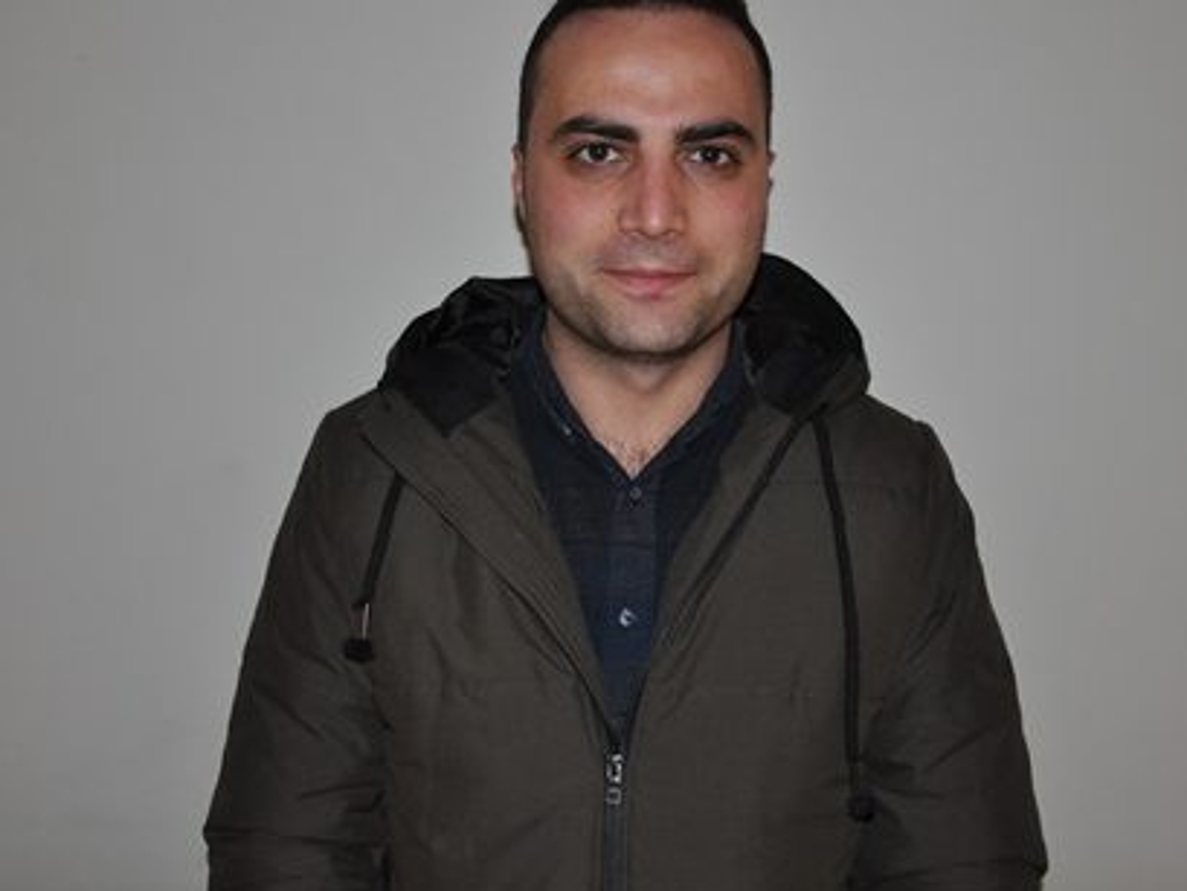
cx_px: 583
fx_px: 1599
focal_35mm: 47
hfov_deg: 40.7
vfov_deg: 31.1
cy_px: 395
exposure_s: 1/60
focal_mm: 25
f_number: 4
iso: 800
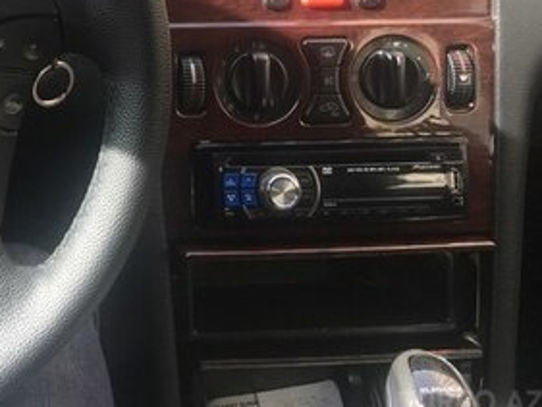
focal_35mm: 68
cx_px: -83
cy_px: -41
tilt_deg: -24.7
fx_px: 1065
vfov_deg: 20.6
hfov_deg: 25.9
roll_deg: -1.3
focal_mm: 4.15
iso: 25
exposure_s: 1/125
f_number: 2.2
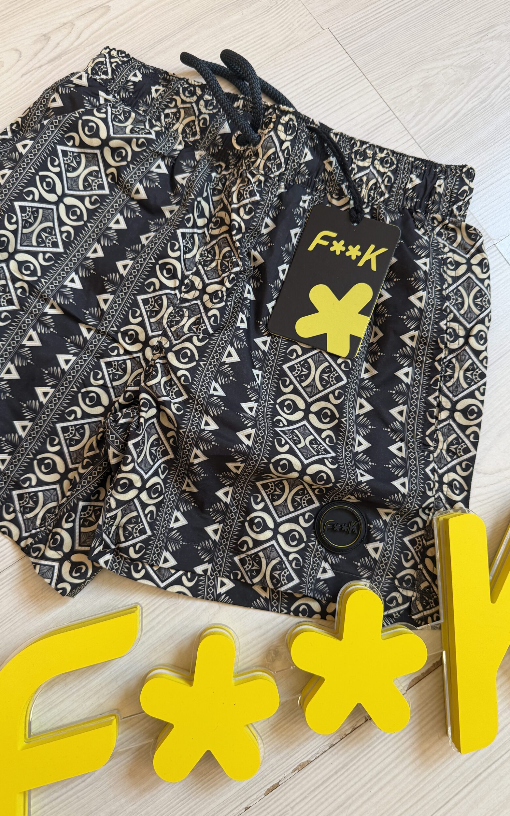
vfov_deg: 70.4
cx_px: 245
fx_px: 578
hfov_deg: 47.6
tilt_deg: -80.1
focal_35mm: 26
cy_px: 408
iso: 200
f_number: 1.78
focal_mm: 6.76
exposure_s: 1/87
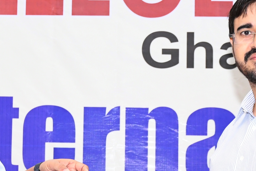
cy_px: 121
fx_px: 1458
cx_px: -5
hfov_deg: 10.0
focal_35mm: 205
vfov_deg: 6.7
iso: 1600
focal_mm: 45
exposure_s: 1/80
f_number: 5.6
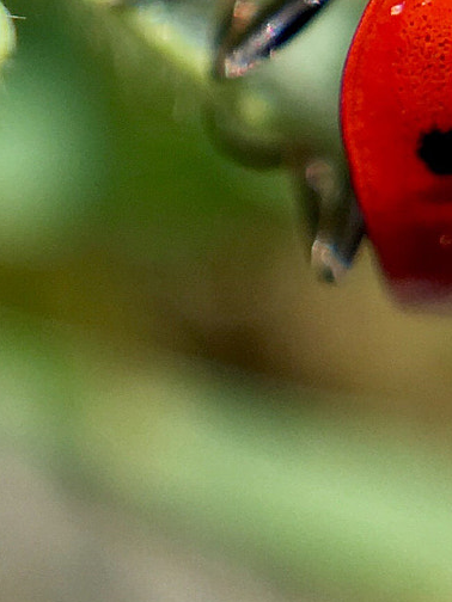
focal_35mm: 92
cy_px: -80
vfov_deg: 20.2
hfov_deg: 16.0
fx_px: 1602
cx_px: 273
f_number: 2.2
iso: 25
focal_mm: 4.15
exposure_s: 1/769
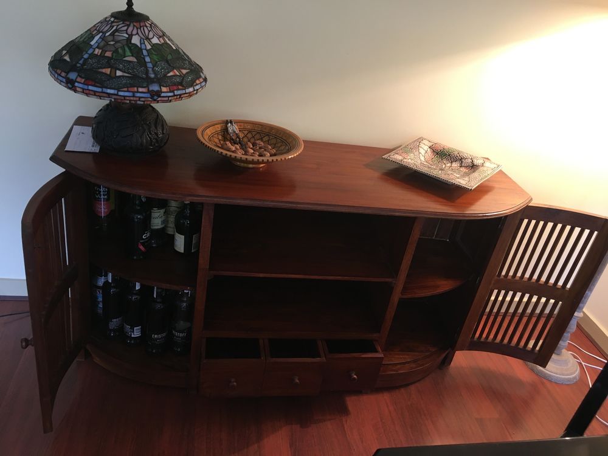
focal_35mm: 29
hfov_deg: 61.7
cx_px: 304
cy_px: 228
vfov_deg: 48.2
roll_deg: -10.5
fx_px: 509
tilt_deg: -30.3
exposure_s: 1/33
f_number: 2.2
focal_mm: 4.15
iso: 125
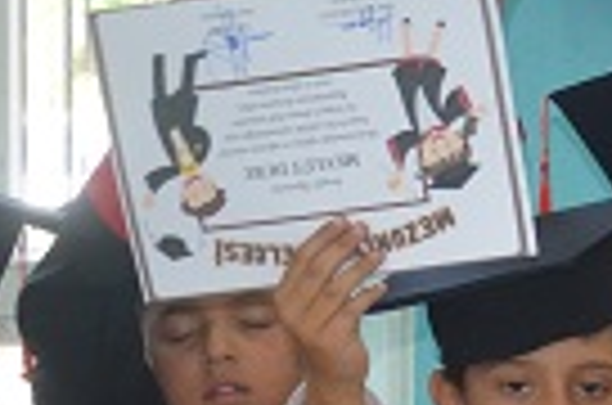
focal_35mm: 247
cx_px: 1233
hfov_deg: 8.0
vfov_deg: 5.5
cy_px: 277
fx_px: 4189
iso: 500
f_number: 4
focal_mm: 28
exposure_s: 1/60
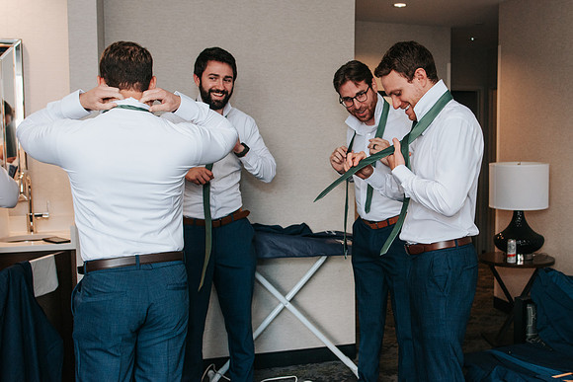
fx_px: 575
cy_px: 191
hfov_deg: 52.6
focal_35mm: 36
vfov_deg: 36.8
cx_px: 345
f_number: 2.8
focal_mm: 20
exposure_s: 1/250
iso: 400
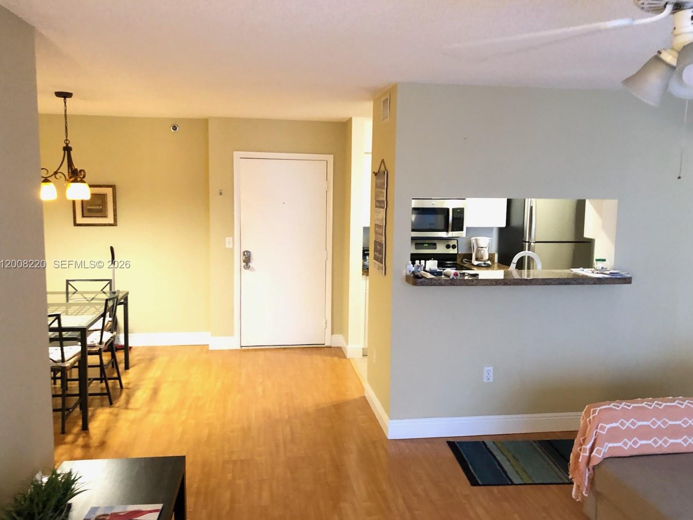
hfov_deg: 61.7
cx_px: 349
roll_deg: +1.1
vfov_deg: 48.2
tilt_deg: -5.6
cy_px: 265
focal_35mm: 29
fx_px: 581
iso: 100
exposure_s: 1/5
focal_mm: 4
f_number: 1.8
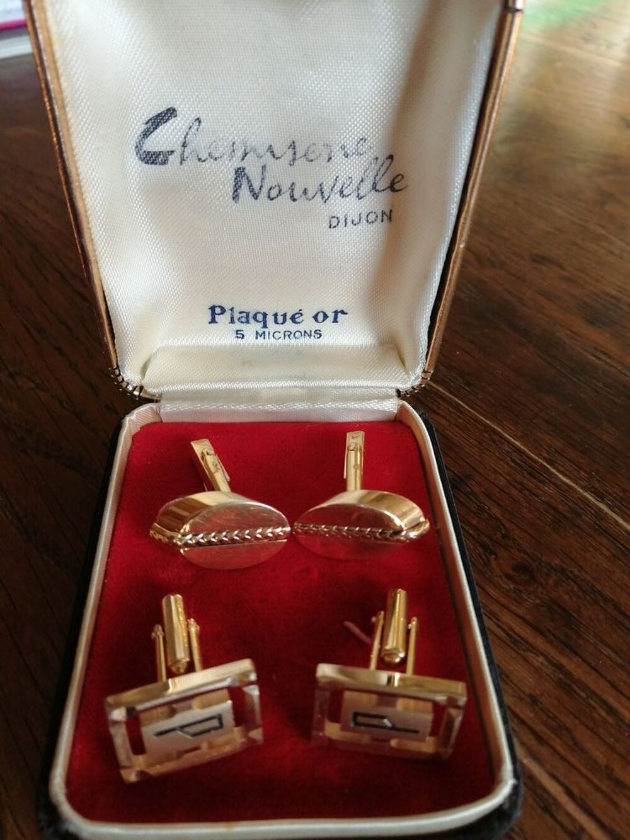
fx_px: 631
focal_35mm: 26
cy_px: 420
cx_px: 315
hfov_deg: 53.1
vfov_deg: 67.3
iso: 50
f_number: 1.8
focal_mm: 3.46
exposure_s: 1/100
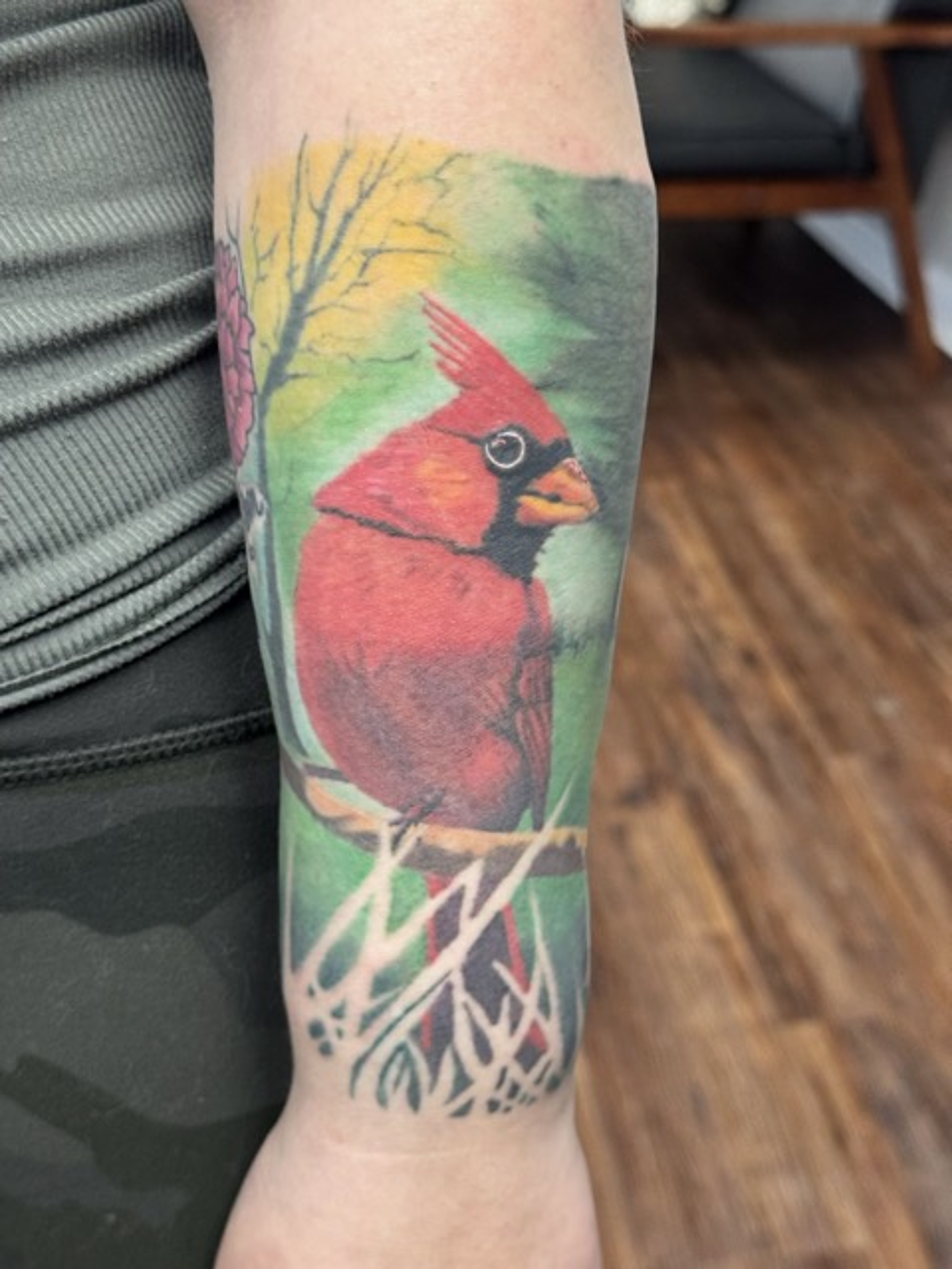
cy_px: 634
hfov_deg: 30.3
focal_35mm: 48
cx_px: 476
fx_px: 1760
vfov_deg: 39.7
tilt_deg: -25.5
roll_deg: +0.6
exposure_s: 1/40
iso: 250
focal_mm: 6.76
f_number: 1.78
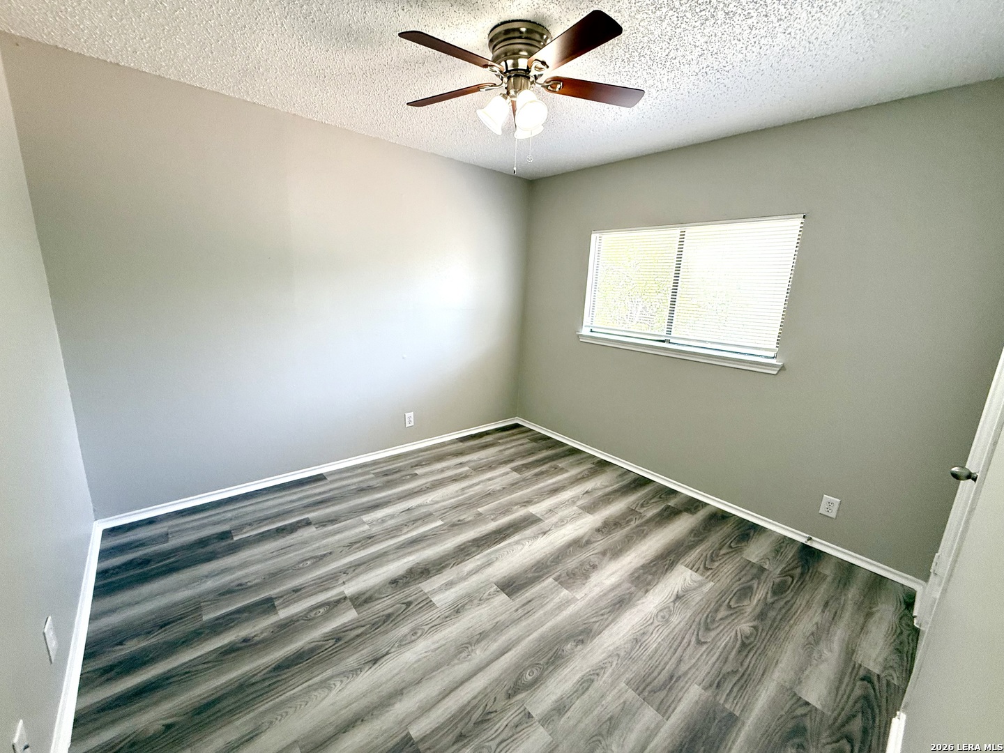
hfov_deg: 102.1
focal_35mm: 14
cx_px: 502
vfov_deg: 85.7
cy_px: 376
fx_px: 406
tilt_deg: -13.7
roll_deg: -3.0
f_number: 2.2
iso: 160
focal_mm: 2.22
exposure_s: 1/99
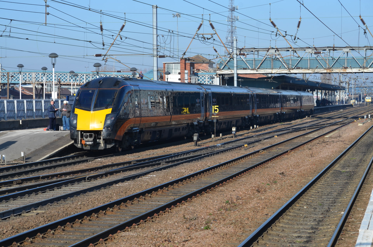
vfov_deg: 14.0
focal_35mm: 98
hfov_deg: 21.0
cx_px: 186
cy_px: 124
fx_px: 1008
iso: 110
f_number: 8
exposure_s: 1/250
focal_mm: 65
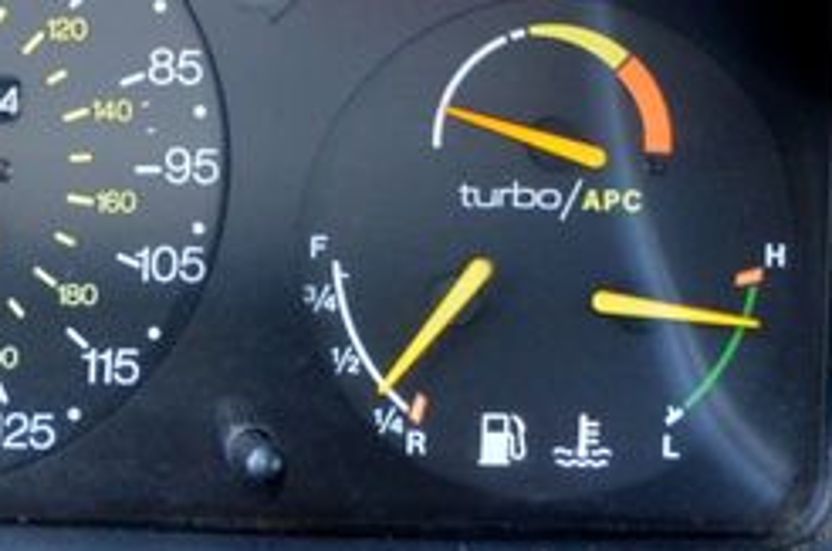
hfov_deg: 15.9
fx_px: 2883
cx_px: -122
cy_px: 68
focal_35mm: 125
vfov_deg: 10.9
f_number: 4.8
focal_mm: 32
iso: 2200
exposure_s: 1/60
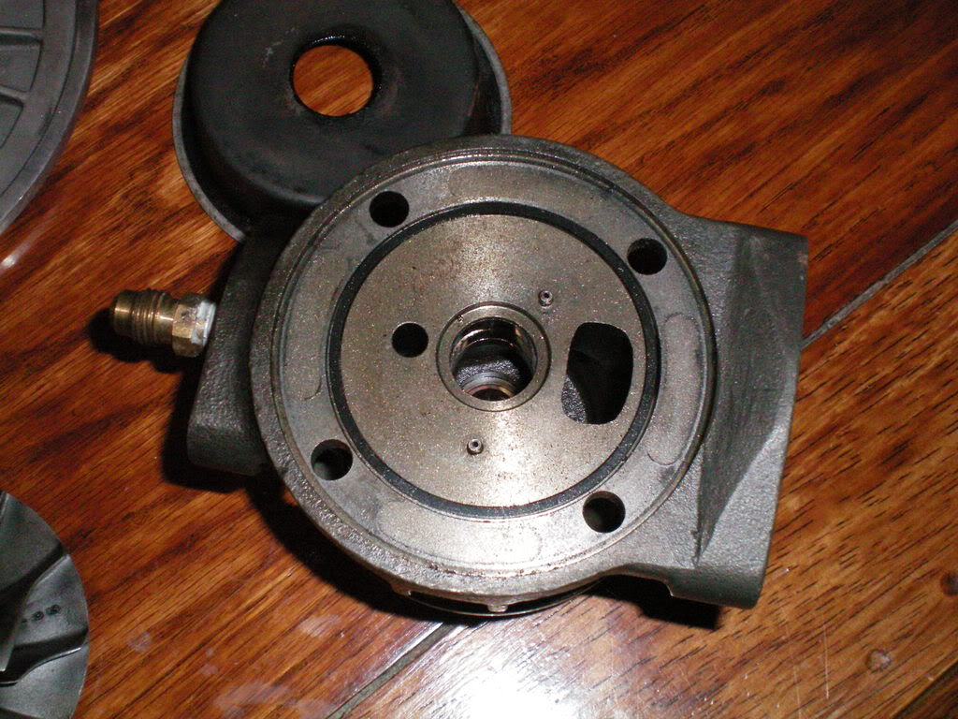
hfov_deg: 38.2
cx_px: 479
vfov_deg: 29.1
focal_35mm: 50
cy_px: 360
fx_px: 1384
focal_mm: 8.4
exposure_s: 1/60
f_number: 5.2
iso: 400
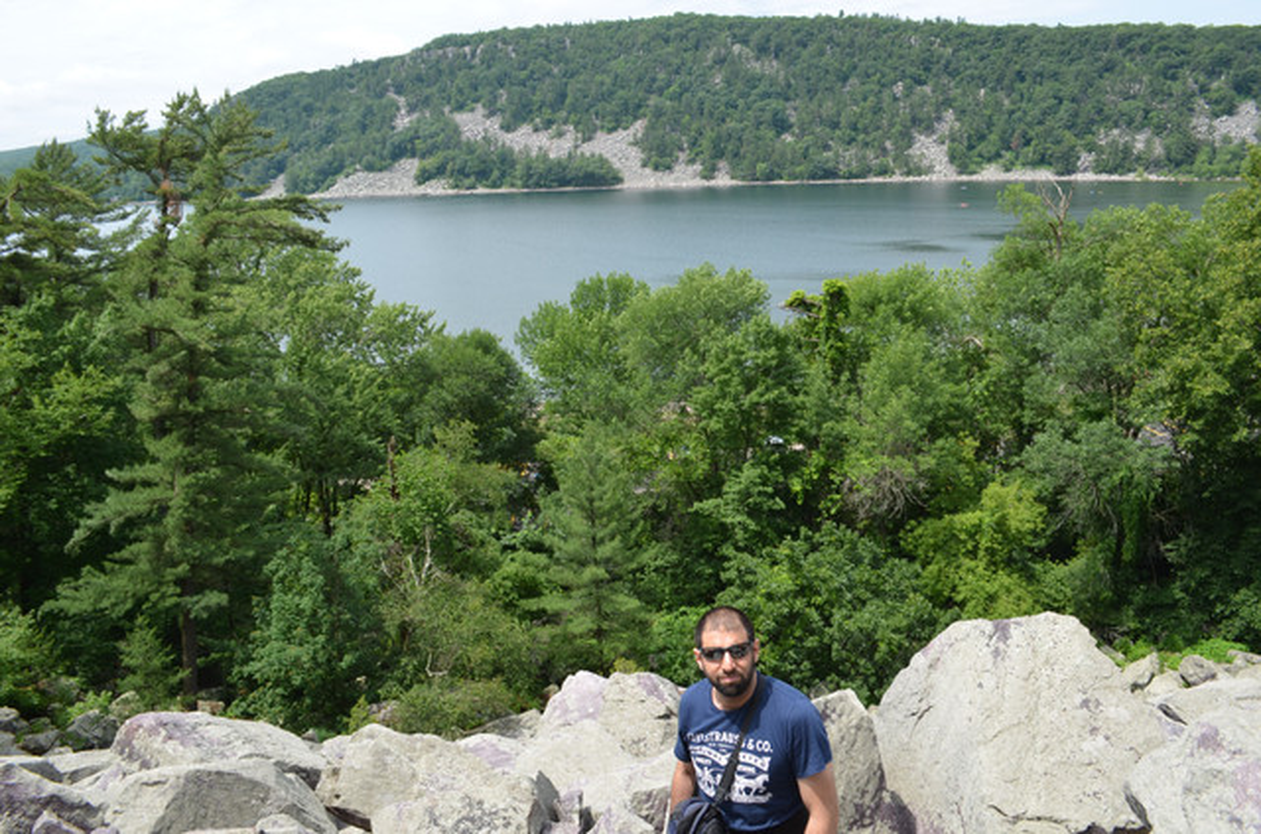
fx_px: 943
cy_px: 417
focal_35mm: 27
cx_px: 630
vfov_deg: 47.7
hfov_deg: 67.5
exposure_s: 1/125
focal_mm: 18
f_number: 8
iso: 100
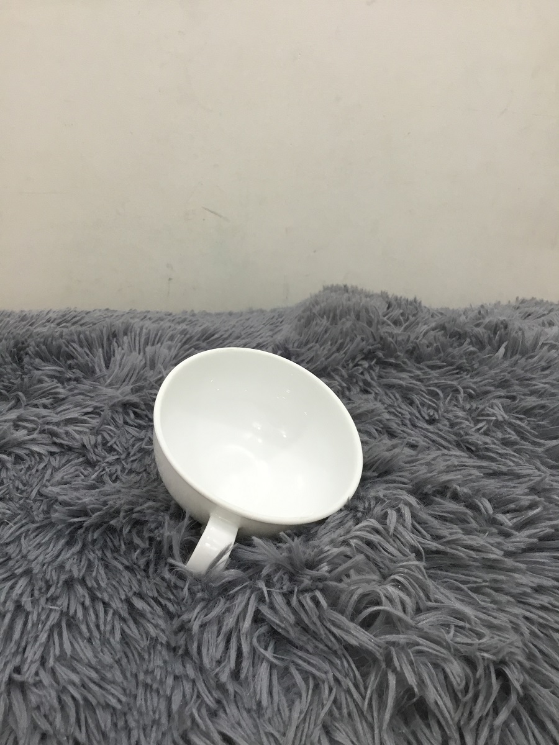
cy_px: 372
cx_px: 280
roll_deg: +1.9
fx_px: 667
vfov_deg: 58.4
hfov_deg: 45.4
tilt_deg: -20.8
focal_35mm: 31
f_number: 2.4
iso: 80
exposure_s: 1/33
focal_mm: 3.3
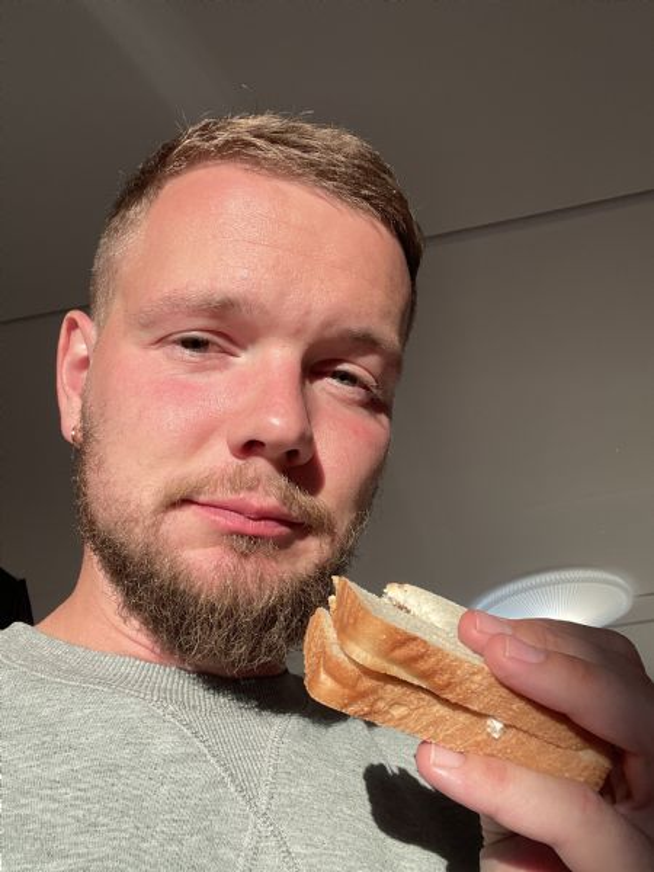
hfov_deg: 46.8
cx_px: 327
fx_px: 756
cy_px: 436
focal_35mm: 30
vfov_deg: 60.0
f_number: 2.2
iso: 50
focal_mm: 2.71
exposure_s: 1/121
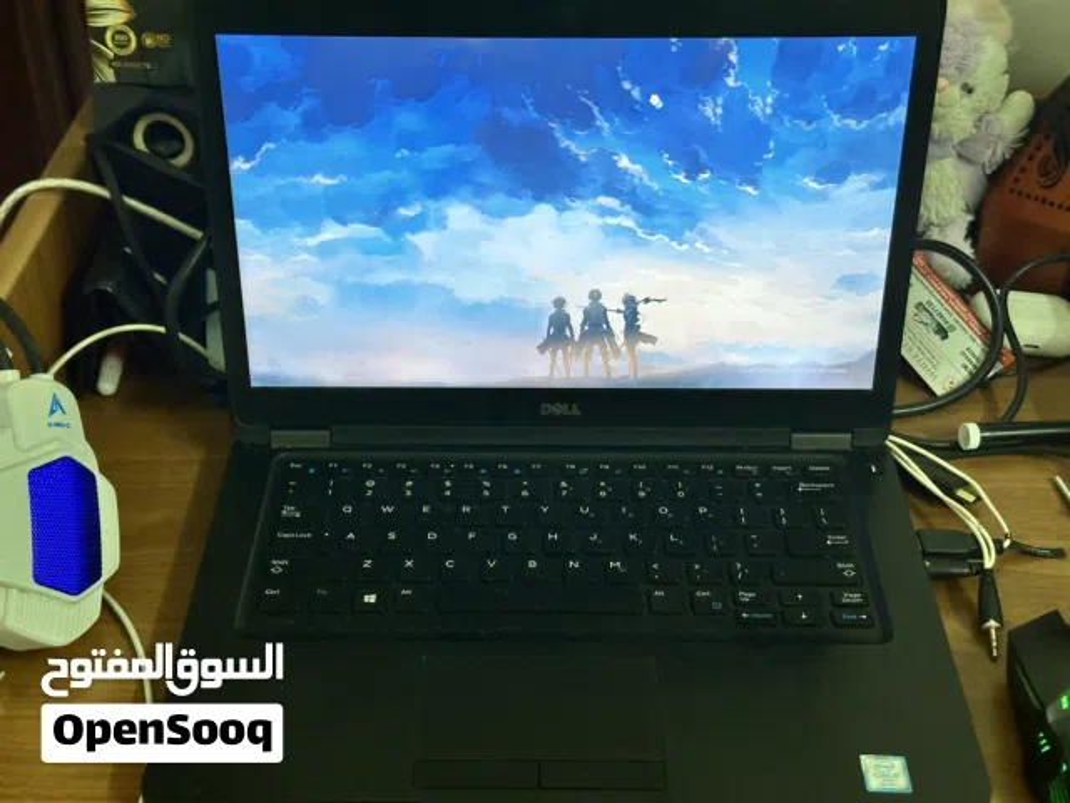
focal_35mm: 48
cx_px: 535
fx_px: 1484
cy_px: 402
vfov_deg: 30.3
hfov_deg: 39.7
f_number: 1.78
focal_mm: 6.86
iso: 160
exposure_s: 1/50
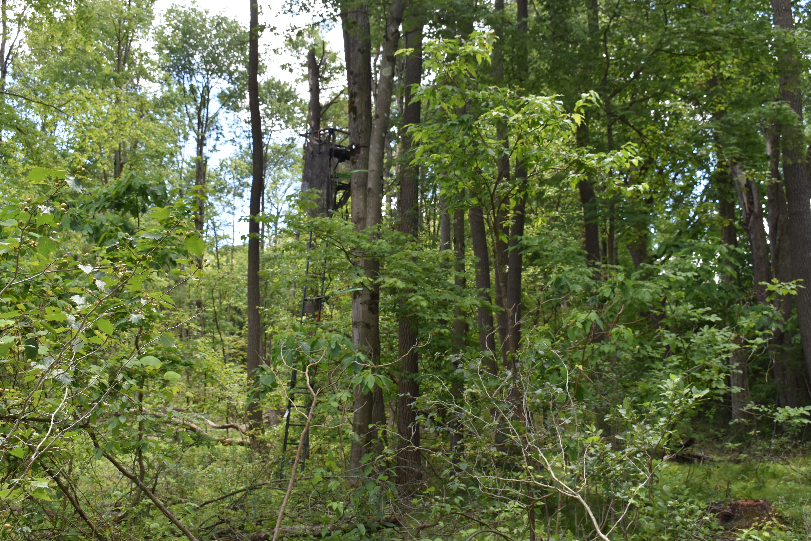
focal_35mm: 45
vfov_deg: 29.9
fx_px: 1014
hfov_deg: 43.6
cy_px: 270
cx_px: 406
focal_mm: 30
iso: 400
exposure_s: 1/200
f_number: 7.1
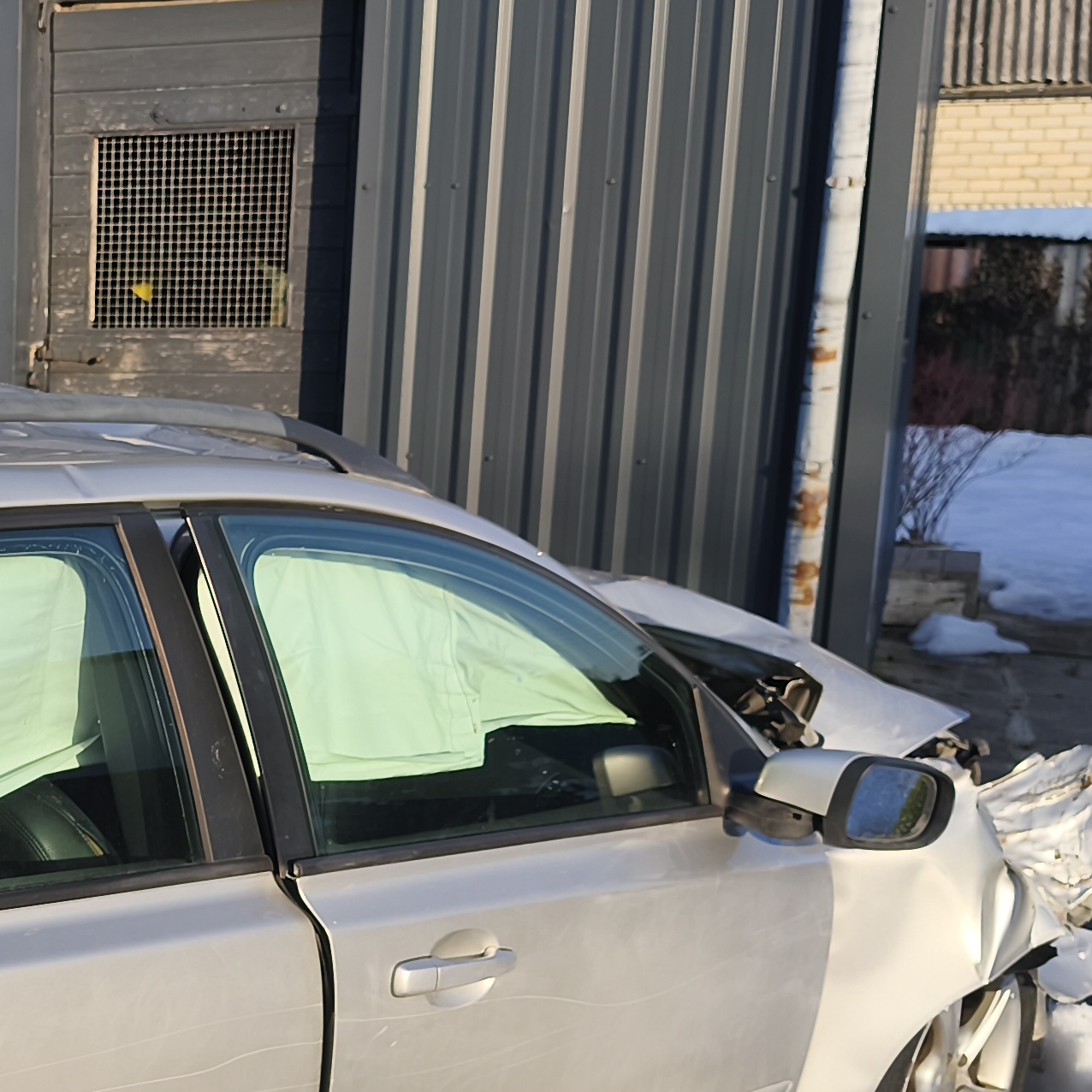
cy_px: 834
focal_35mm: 65
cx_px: -233
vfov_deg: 26.1
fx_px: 2320
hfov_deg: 24.0
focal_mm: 6.18
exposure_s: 1/704
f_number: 1.65
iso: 50
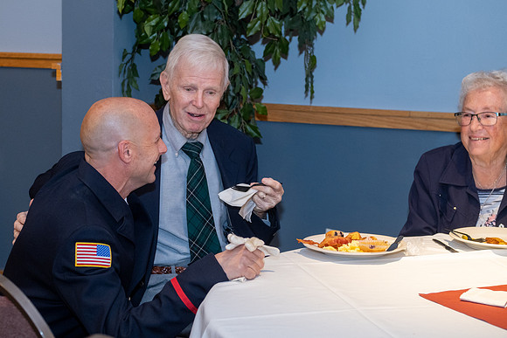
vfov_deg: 15.6
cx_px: 211
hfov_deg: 23.2
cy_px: 169
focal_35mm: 87
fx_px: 1232
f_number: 3.2
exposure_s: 1/125
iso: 1250
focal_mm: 50
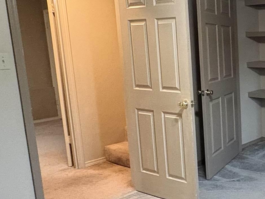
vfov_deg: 31.5
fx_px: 352
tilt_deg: -9.2
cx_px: 289
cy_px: 104
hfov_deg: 35.5
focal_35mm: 46
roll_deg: +1.5
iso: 640
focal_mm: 2.22
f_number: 2.2
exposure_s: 1/40
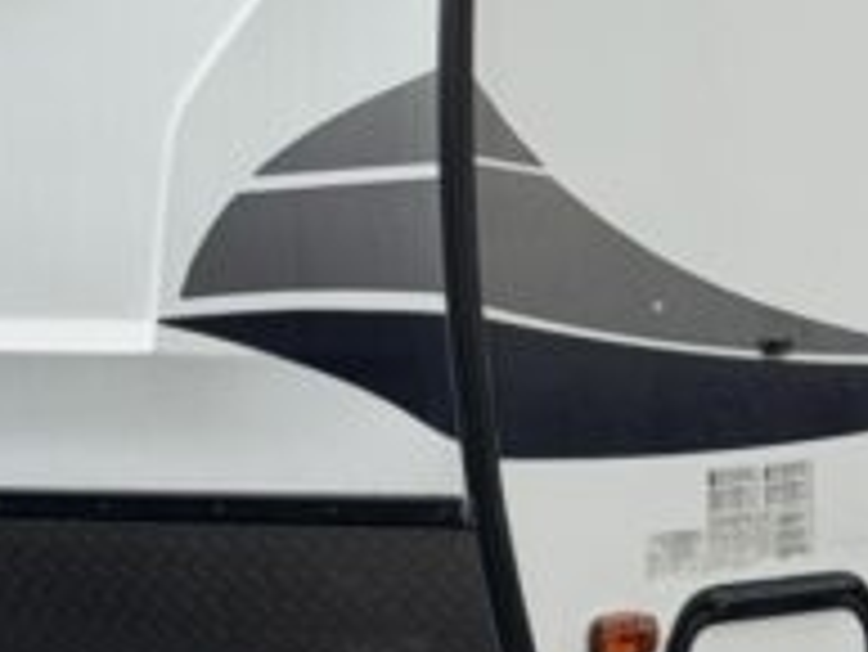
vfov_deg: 5.8
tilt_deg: -1.9
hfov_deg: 7.7
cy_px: 355
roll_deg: -0.1
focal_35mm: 255
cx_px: 913
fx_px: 6398
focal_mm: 6.76
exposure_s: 1/1543
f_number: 1.78
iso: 64
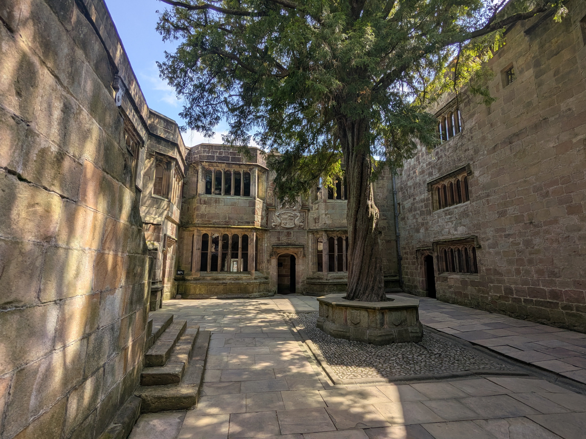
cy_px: 220
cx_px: 293
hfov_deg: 94.5
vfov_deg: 78.1
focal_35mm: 16
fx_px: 271
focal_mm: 2.35
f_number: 2.2
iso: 38
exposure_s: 1/689
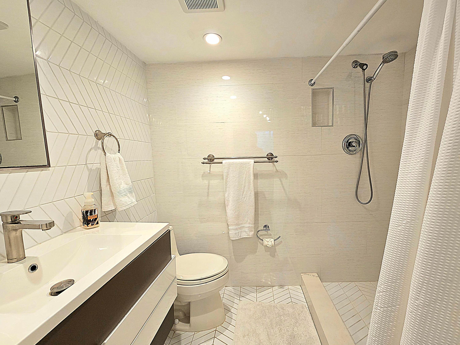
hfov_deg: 106.2
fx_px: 173
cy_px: 172
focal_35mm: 13
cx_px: 230
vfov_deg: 89.9
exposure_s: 1/60.2
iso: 160
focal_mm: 2.2
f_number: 2.2
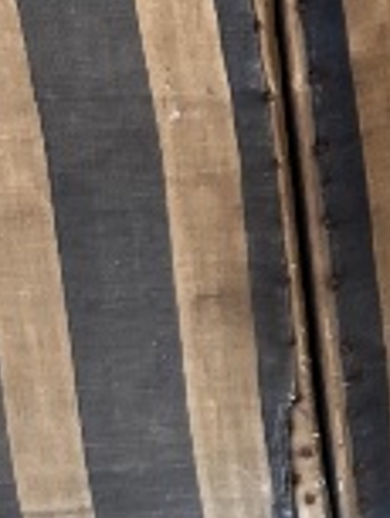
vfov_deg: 9.7
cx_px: 973
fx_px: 3060
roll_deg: -0.1
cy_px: 169
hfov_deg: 6.9
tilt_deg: -26.6
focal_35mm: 204
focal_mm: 5.1
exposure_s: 1/401
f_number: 1.6
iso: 50
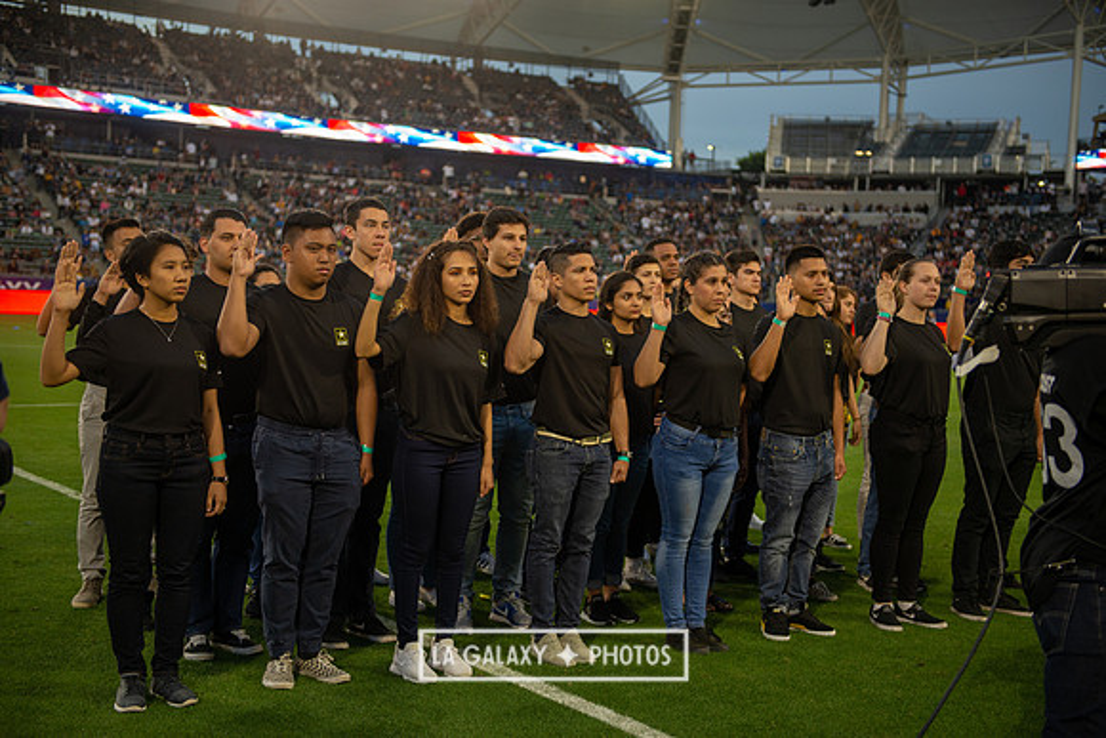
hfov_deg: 39.6
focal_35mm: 50
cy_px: 369
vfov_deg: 27.0
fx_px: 1536
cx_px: 553
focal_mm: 50
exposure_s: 1/500
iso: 400
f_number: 2.8
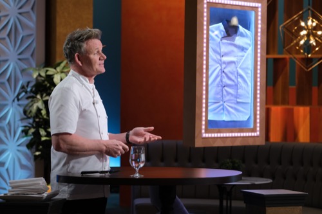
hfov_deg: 18.3
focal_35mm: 112
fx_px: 1001
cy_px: 107
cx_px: 161
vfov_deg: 12.2
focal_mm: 74.4
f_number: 3.2
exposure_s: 1/80
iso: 800
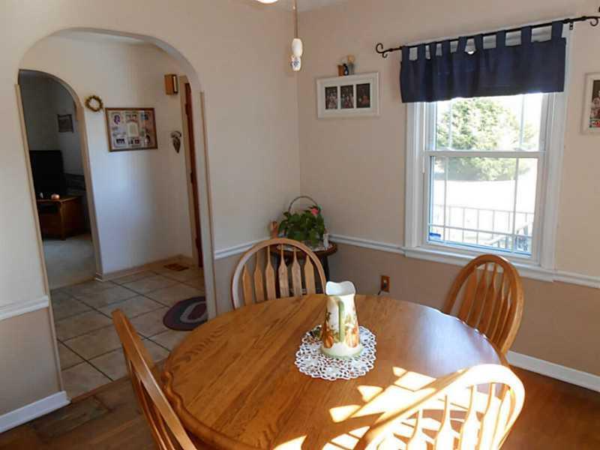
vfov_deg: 53.1
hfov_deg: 67.3
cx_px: 300
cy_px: 225
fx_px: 451
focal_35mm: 26
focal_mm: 4.6
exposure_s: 1/30
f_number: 3.5
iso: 160
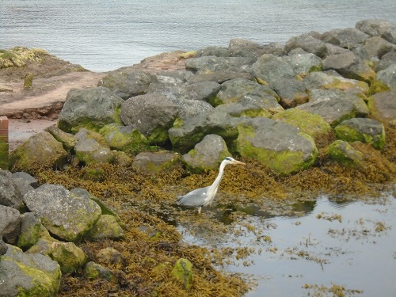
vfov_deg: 11.4
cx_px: 198
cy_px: 148
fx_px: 1487
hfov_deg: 15.2
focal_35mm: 130
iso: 250
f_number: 6.4
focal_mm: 23
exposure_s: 1/250
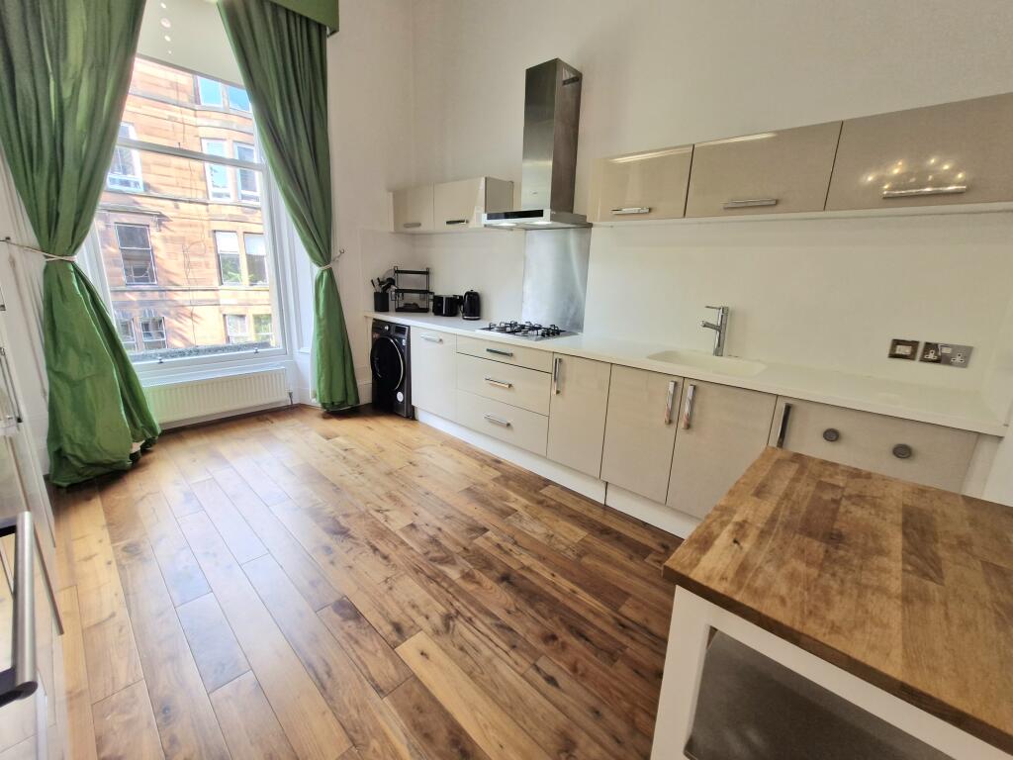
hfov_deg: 106.2
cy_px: 380
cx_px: 506
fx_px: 380
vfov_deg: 89.9
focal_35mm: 13
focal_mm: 1.74
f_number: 2.2
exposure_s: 1/50
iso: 50
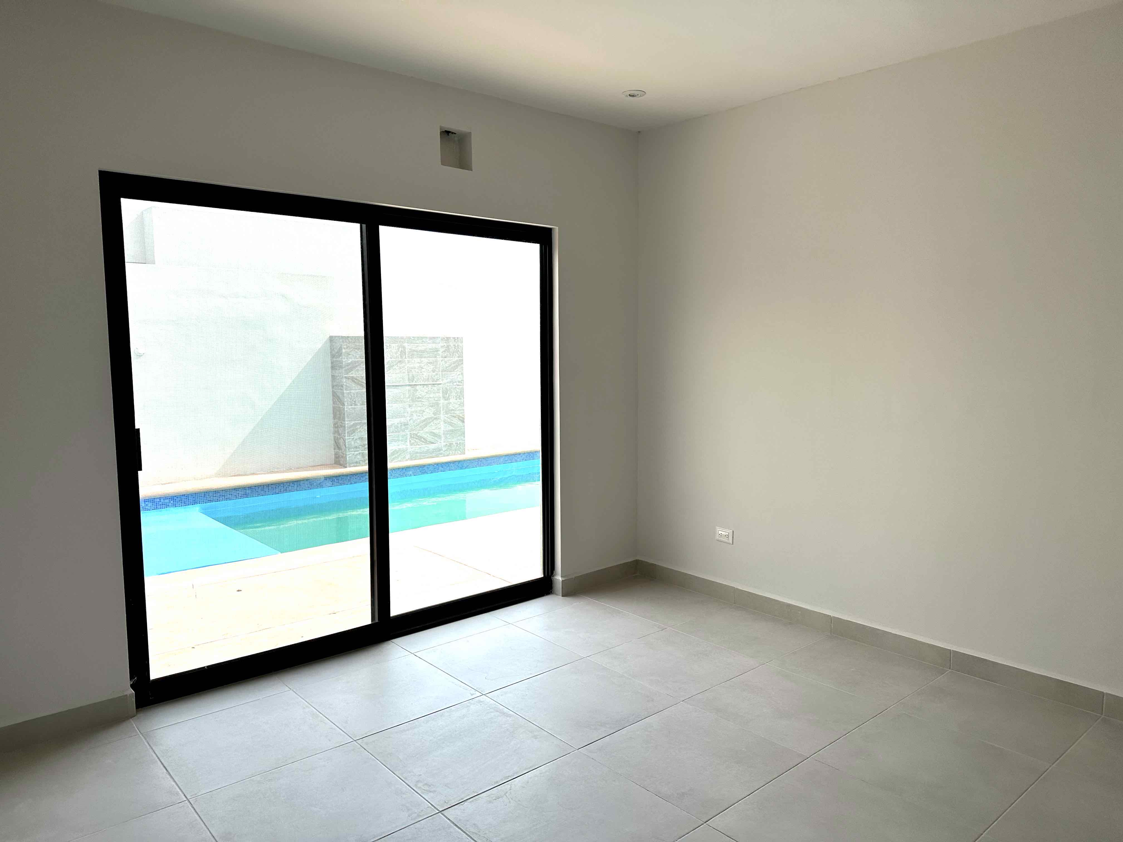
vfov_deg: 56.8
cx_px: 562
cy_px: 421
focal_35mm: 24
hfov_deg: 71.6
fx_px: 779
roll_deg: +0.2
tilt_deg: -7.8
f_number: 1.78
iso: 80
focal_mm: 6.86
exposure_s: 1/2469
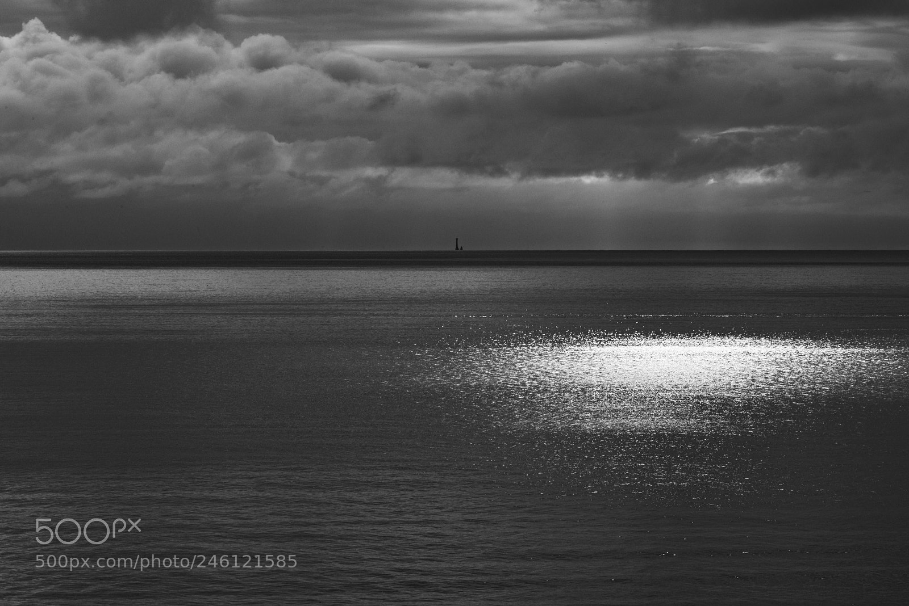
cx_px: 454
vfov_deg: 7.9
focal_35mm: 175
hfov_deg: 11.7
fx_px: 4420
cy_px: 303
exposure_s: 1/30
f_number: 20
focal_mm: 175
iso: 100
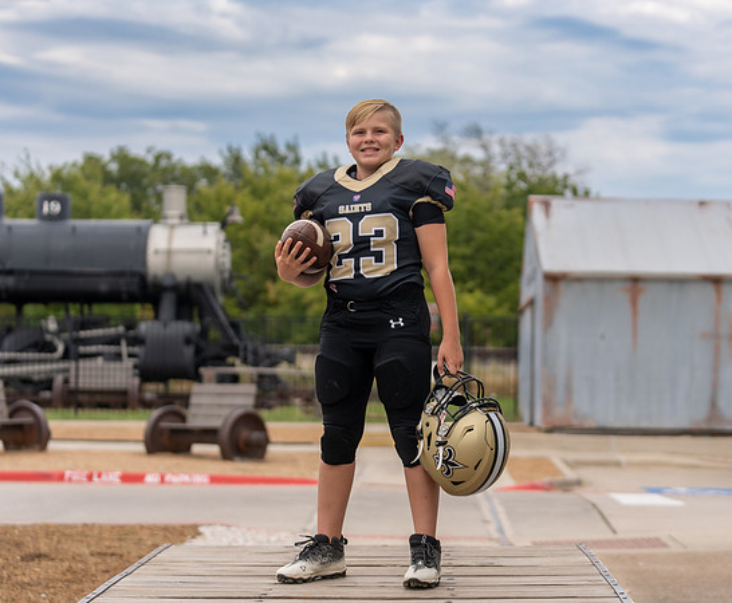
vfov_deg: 17.8
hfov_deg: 21.5
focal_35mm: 88
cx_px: 409
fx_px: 1929
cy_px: 292
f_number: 2.8
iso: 100
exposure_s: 1/400
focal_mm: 70
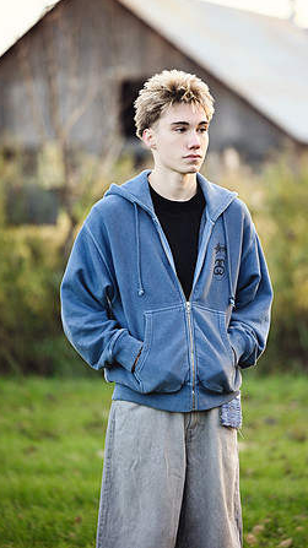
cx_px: 168
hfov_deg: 6.4
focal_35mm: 190
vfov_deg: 11.3
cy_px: 273
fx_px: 2762
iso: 640
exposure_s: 1/640
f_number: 2.8
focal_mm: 180
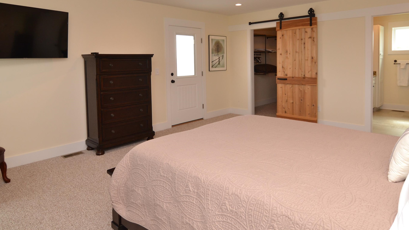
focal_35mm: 24
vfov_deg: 46.6
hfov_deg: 76.3
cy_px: 69
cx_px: 214
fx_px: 260
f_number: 5
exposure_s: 1/100
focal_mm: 12
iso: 400
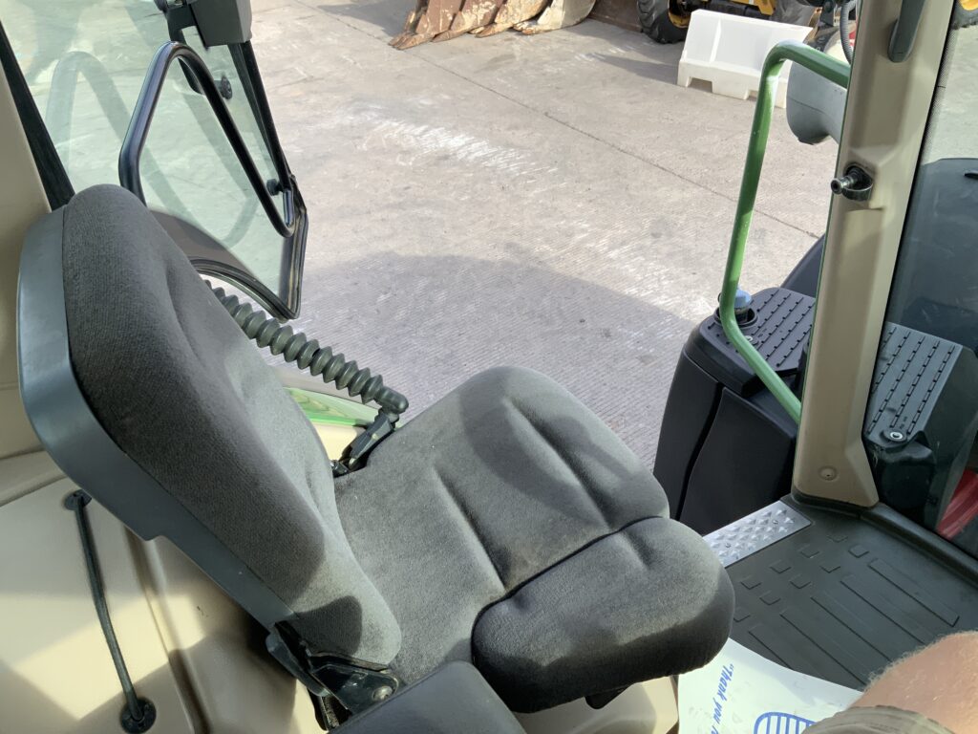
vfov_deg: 48.2
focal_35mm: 29
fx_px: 819
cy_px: 367
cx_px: 489
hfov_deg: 61.7
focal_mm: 3
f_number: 1.8
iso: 16
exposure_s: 1/344
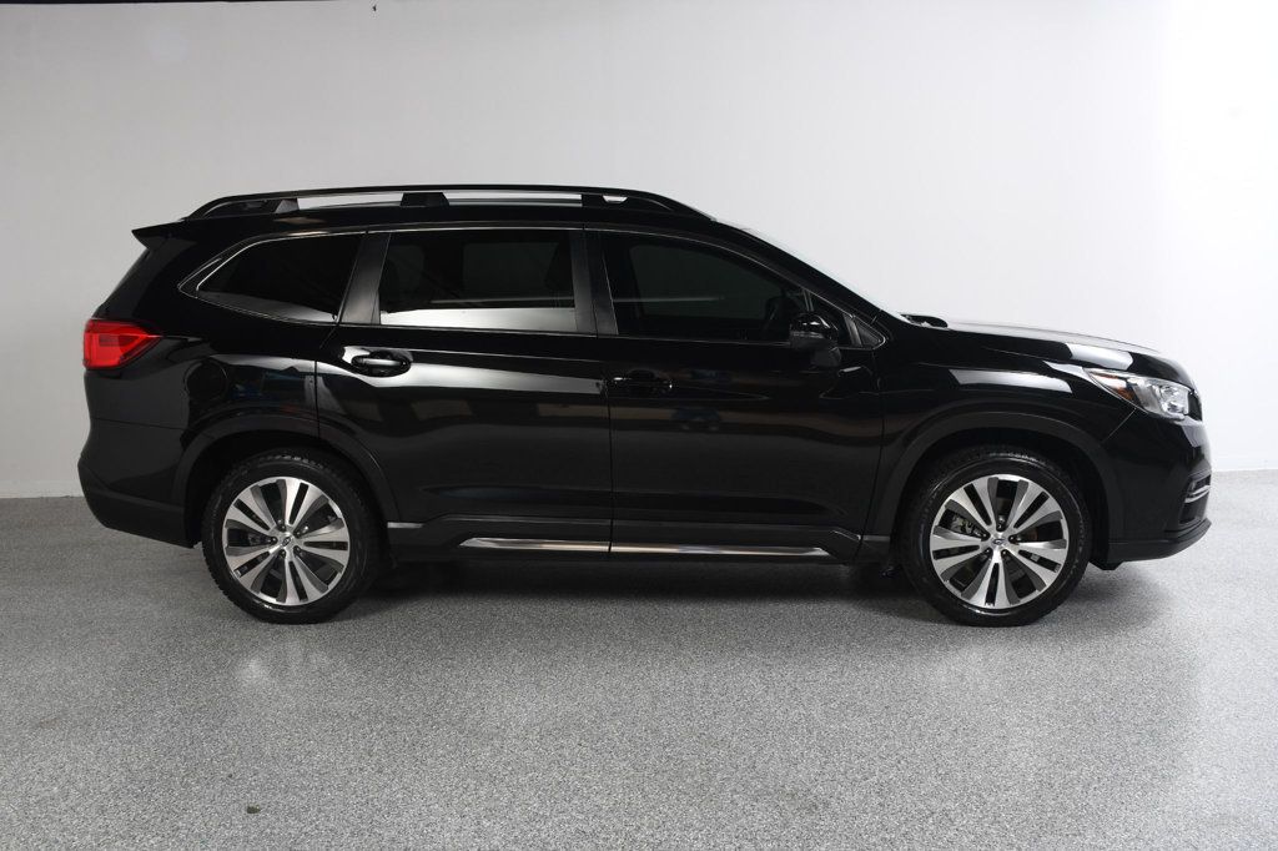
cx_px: 639
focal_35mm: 33
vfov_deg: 39.9
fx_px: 1171
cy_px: 426
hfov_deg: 57.2
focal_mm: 22
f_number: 9
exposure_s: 1/160
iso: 100
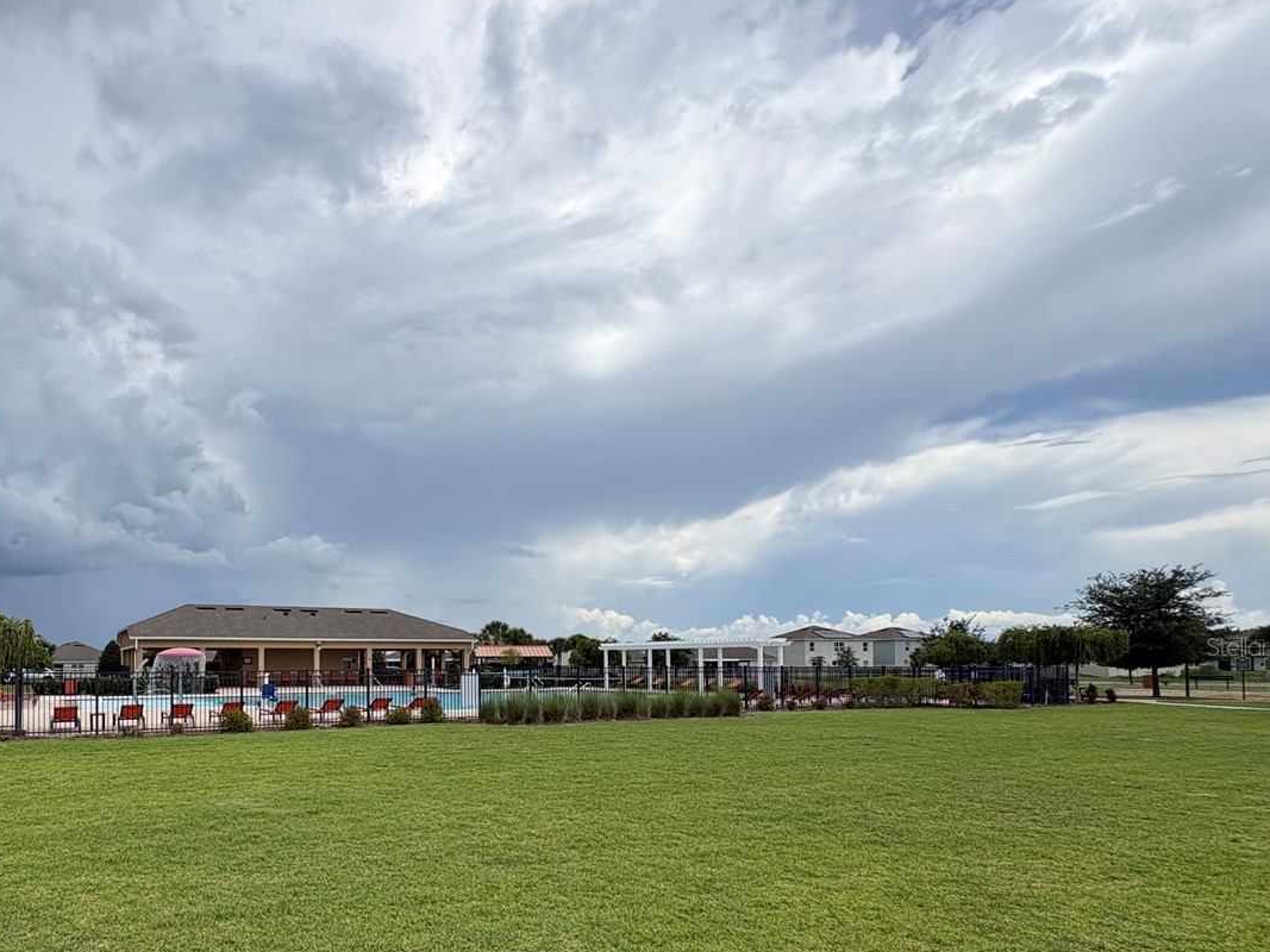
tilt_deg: -0.9
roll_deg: +0.7
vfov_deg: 61.7
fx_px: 770
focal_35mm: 21
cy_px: 646
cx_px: 367
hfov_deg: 75.0
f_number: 2.2
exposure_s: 1/1976
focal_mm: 2.22
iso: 50
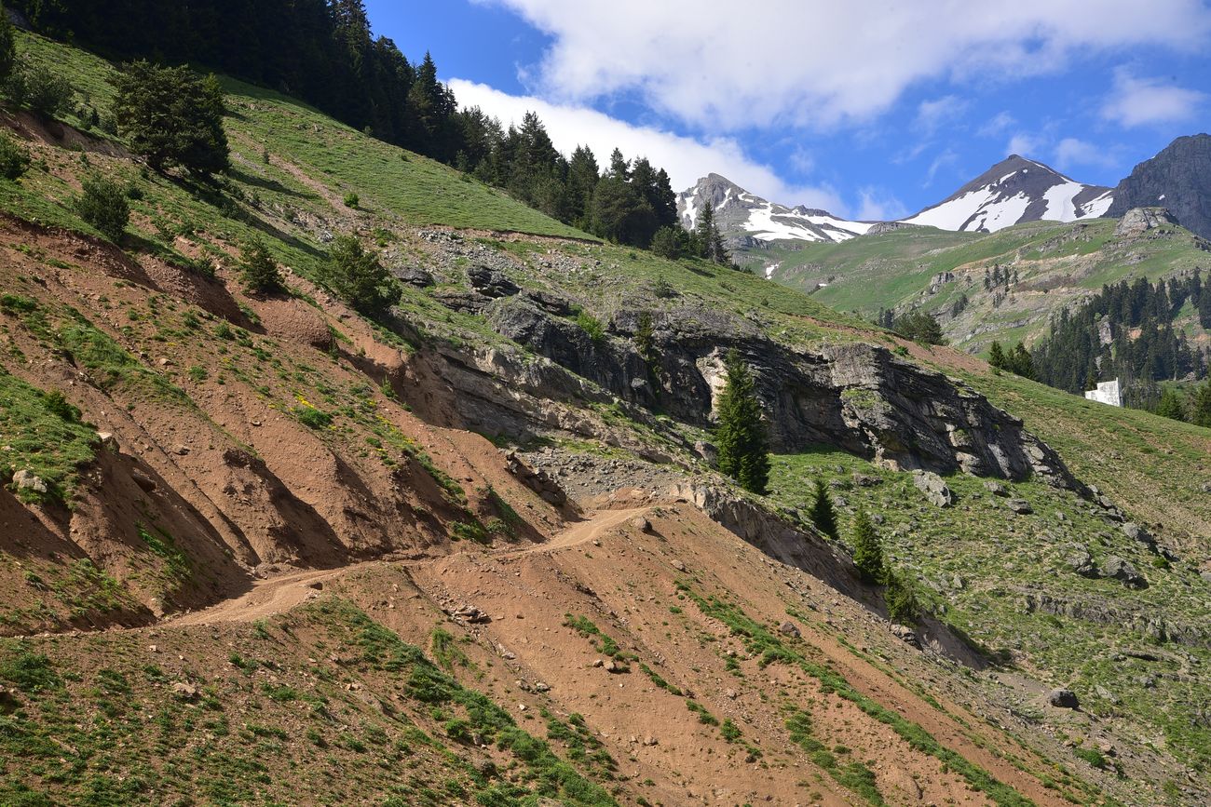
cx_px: 606
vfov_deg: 27.0
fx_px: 1682
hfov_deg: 39.6
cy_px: 404
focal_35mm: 50
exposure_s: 1/125
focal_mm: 50
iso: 200
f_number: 16
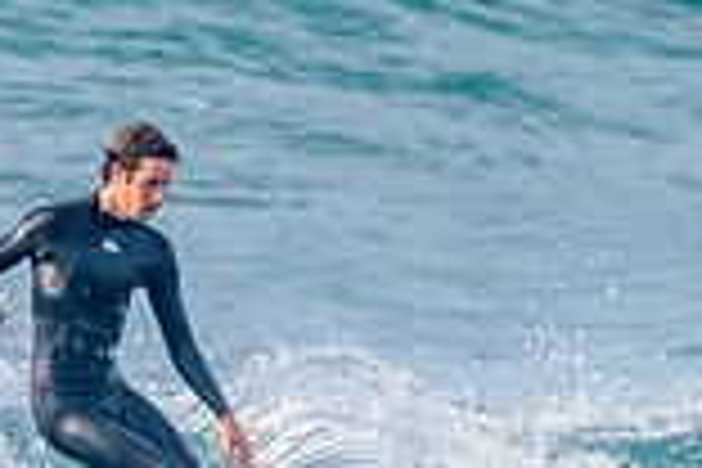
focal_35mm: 2275
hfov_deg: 0.9
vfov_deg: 0.6
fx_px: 44359
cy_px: 618
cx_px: 333
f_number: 5.6
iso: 500
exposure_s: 1/2000
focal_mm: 500
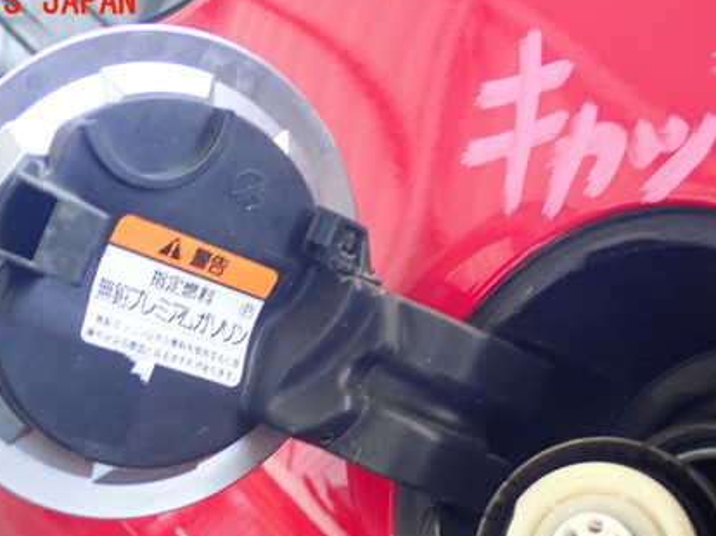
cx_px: 341
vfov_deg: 25.0
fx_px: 1199
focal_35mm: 58
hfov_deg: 33.2
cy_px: 370
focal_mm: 7.34
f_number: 2.8
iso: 250
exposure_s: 1/40
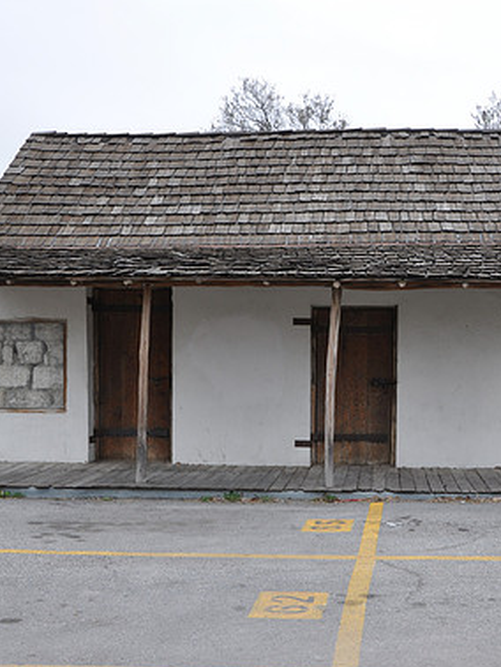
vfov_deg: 36.1
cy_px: 336
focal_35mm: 53
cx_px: 356
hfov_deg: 27.3
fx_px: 1022
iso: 200
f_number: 9
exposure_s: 1/80
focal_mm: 24
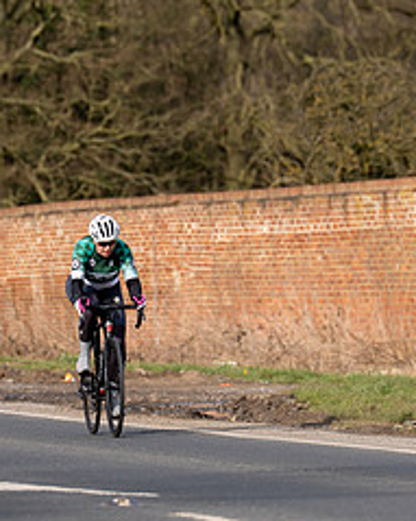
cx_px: 105
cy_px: 278
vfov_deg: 4.2
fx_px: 7022
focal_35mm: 456
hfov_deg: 3.4
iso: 125
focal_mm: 200
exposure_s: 1/800
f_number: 4
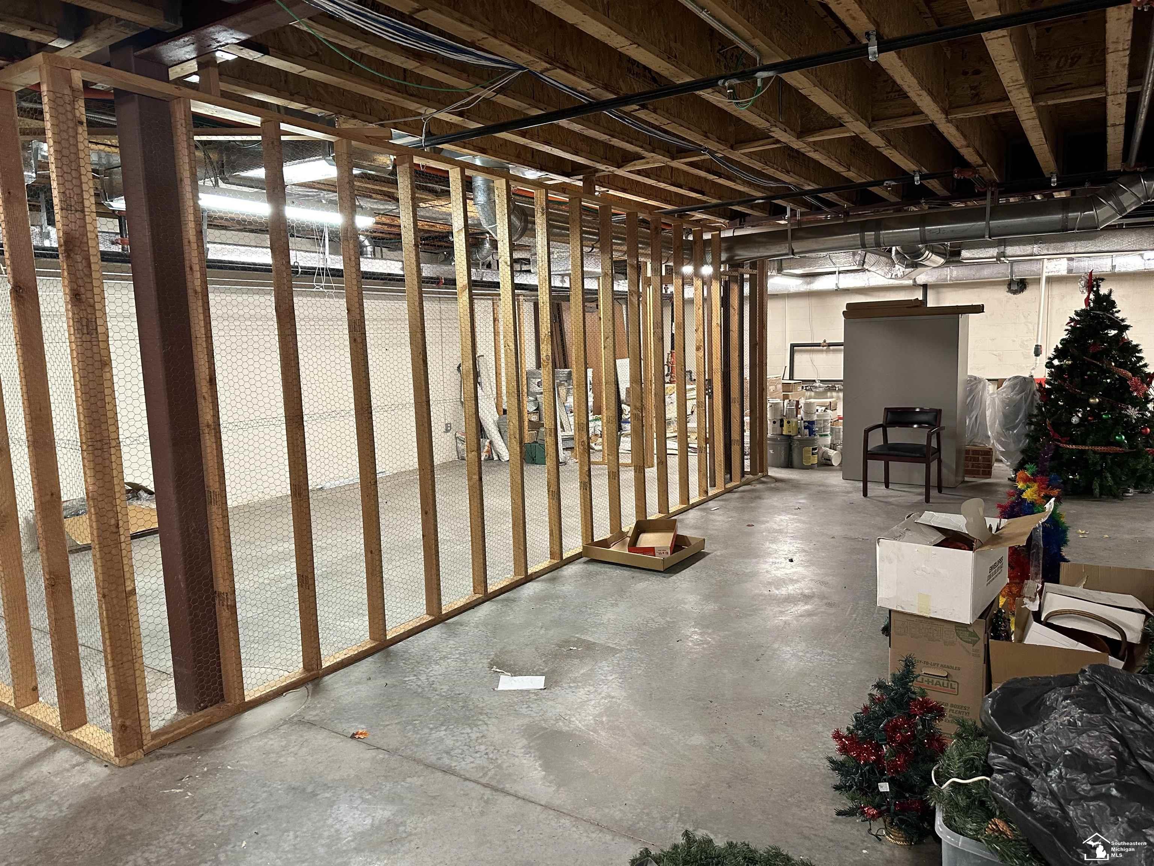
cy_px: 433
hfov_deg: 71.6
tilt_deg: -8.2
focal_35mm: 24
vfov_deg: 56.8
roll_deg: +1.4
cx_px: 577
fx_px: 800
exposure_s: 1/60
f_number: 1.78
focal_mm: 6.86
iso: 400
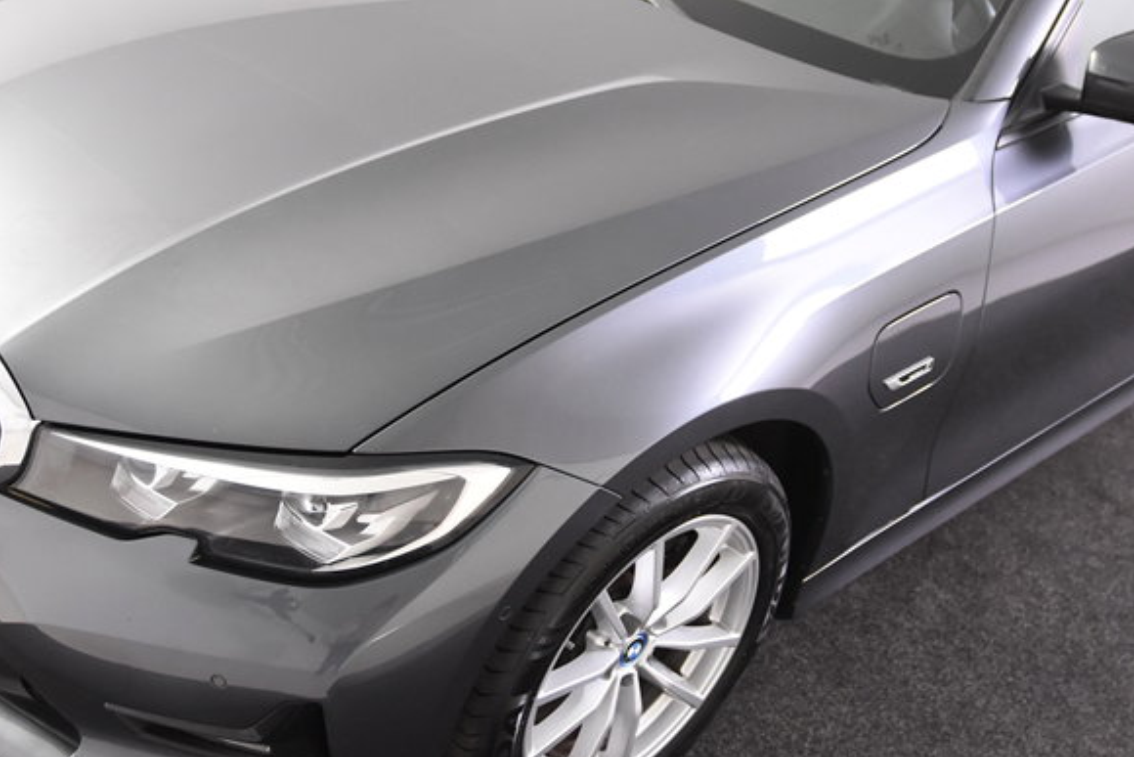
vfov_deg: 25.4
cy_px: 275
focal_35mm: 53
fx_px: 1670
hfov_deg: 37.5
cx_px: 589
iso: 1600
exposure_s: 1/50
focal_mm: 20
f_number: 3.2
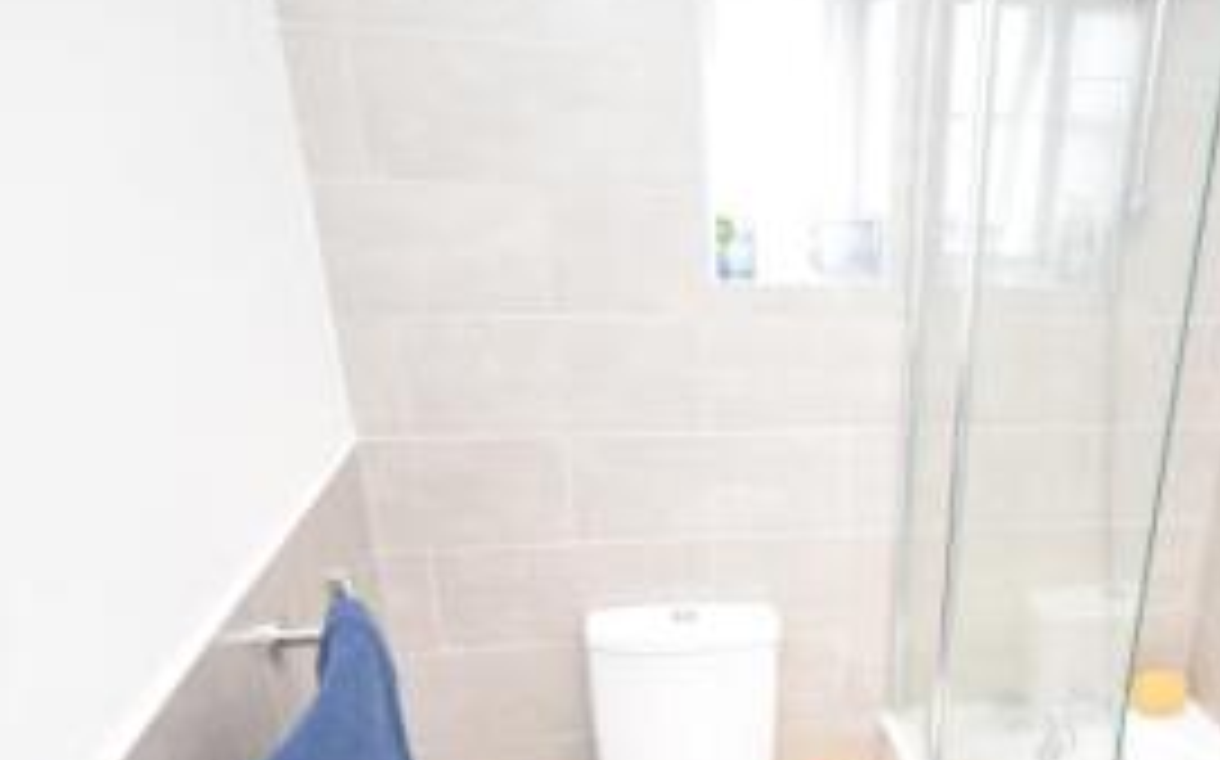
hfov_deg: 53.4
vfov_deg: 34.4
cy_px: 681
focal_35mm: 35
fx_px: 1159
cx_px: 887
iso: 900
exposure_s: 1/60
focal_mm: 13
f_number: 4.5
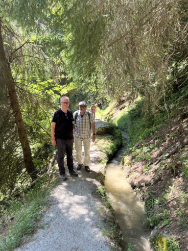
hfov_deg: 53.1
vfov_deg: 67.3
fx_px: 188
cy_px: 126
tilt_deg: -7.3
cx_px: 94
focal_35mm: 26
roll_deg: +2.7
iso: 64
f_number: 1.6
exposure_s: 1/148
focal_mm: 5.1
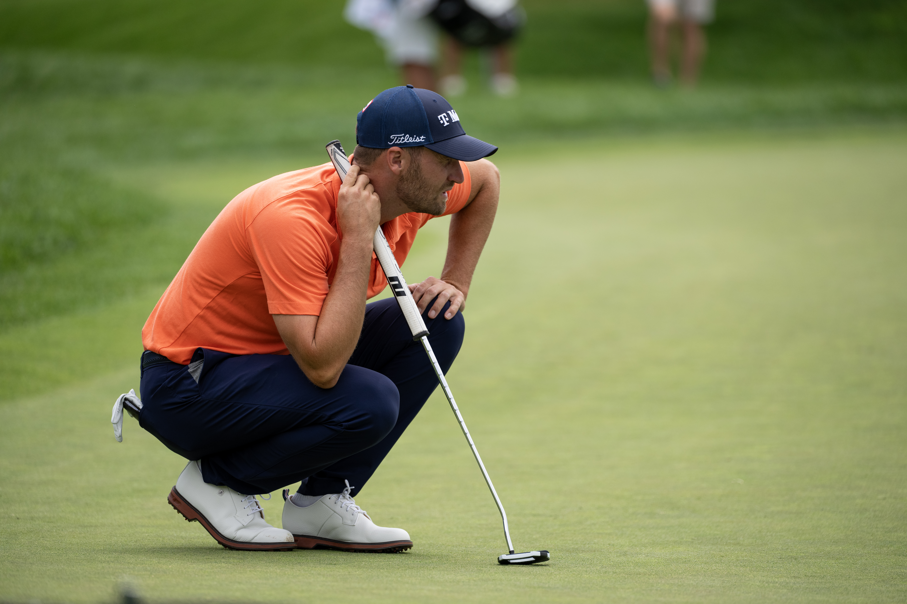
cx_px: 454
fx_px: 6550
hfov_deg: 7.9
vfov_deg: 5.3
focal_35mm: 260
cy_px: 302
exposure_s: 1/2500
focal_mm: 260
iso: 500
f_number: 4
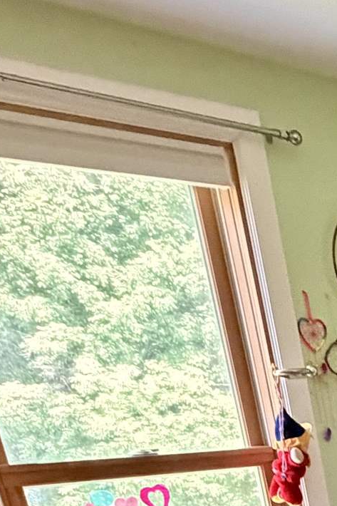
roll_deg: +2.5
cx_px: 686
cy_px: 729
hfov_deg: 16.3
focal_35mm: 63
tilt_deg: -20.8
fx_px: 885
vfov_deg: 25.3
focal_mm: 2.22
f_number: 2.2
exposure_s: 1/60
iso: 640
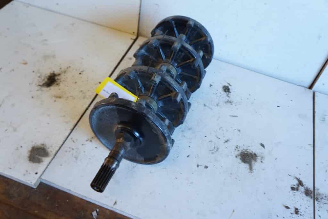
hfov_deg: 59.5
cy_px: 110
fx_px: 287
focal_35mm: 32
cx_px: 164
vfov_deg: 41.7
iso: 640
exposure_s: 1/60
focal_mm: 21
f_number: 4
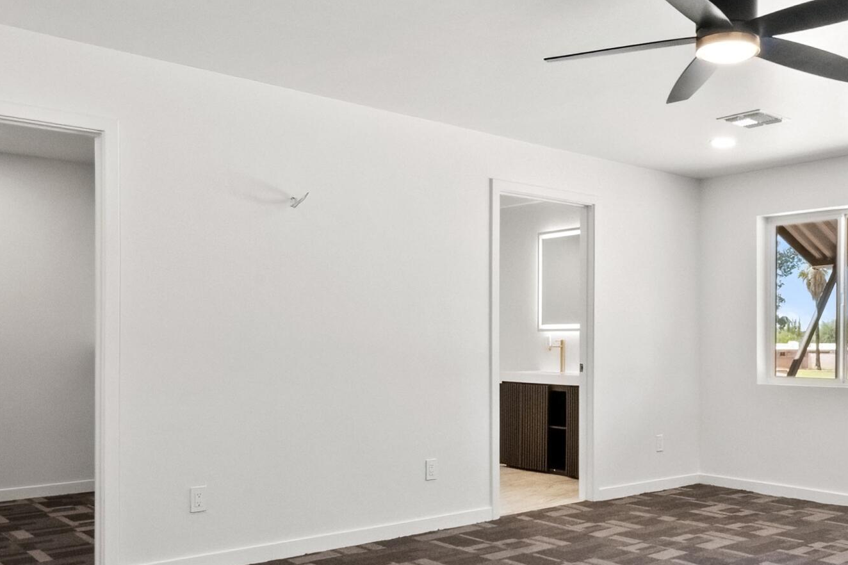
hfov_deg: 54.3
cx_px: 590
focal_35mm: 34
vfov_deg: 38.7
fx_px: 801
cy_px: 338
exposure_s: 1/3
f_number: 22
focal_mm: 10
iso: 800
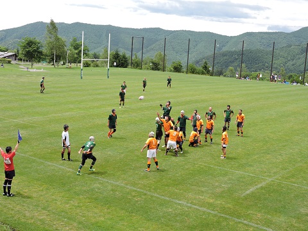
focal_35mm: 50
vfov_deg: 29.1
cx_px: 154
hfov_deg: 38.2
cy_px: 116
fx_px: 445
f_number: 4
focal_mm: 9
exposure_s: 1/500
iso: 100
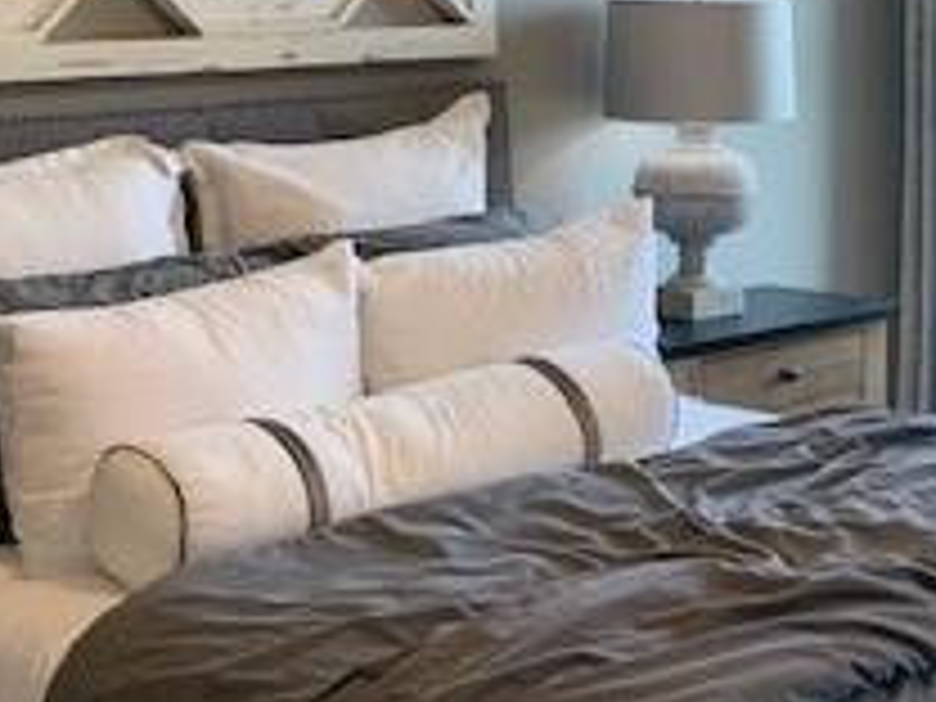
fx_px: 2163
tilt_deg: -8.2
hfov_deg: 22.6
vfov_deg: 18.4
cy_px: 220
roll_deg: -0.1
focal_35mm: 80
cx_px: 1102
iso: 100
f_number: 1.8
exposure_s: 1/120
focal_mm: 4.25
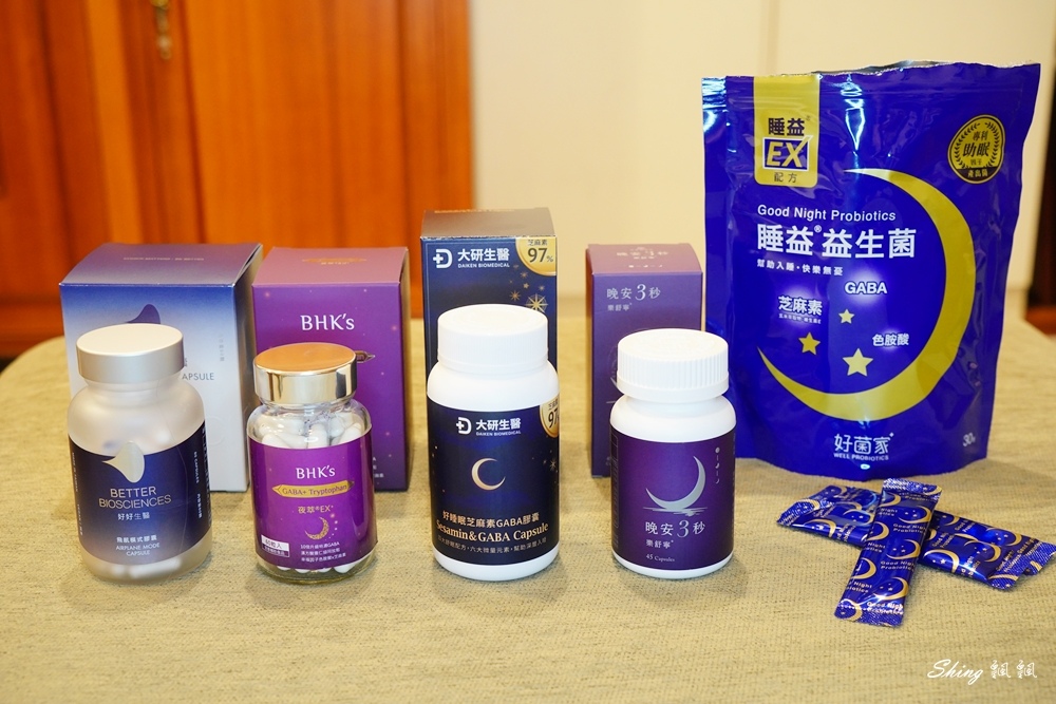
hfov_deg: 45.4
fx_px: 1261
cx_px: 528
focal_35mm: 43
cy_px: 352
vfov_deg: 31.2
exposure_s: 1/25
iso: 1600
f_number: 6.3
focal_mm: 43
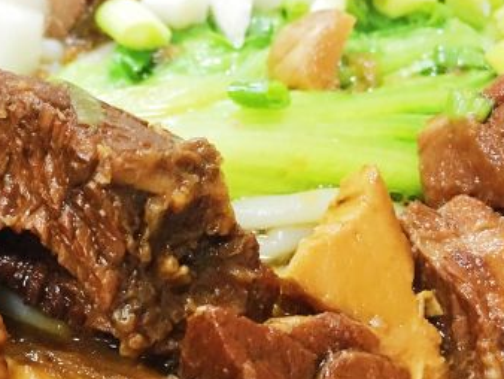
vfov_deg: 24.4
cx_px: 122
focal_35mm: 60
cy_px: 205
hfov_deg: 31.6
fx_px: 874
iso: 100
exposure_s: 1/8
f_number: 2.2
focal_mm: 4.15
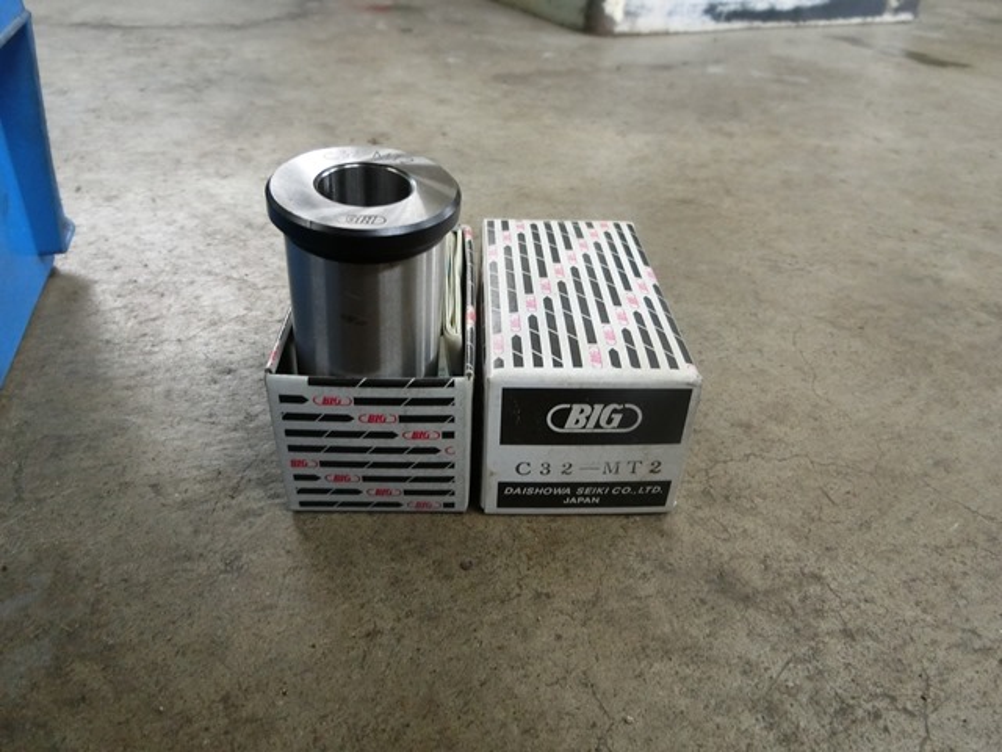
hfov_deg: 69.4
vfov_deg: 54.9
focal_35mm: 25
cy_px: 376
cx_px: 501
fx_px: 724
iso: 400
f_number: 3.5
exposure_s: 1/60
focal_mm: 4.5
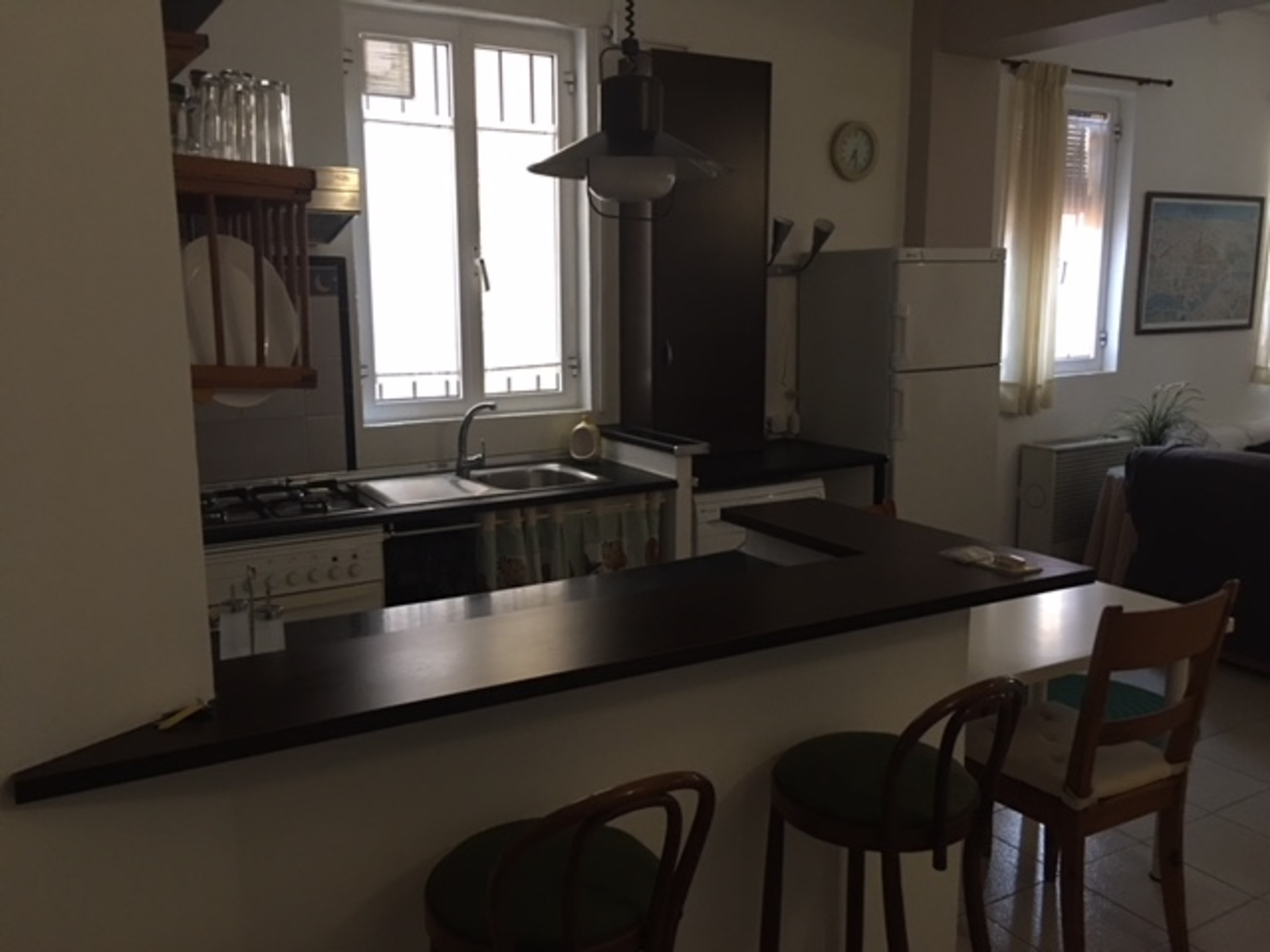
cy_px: 476
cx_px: 635
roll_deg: +0.1
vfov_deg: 48.2
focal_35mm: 29
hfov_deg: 61.7
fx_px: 1064
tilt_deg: -9.0
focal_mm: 4.15
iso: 125
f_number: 2.2
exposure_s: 1/8
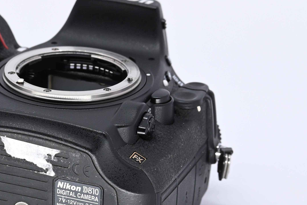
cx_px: 68
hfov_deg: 12.3
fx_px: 1424
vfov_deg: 8.2
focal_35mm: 167
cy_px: 164
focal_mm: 61
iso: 500
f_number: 9
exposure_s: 1/160
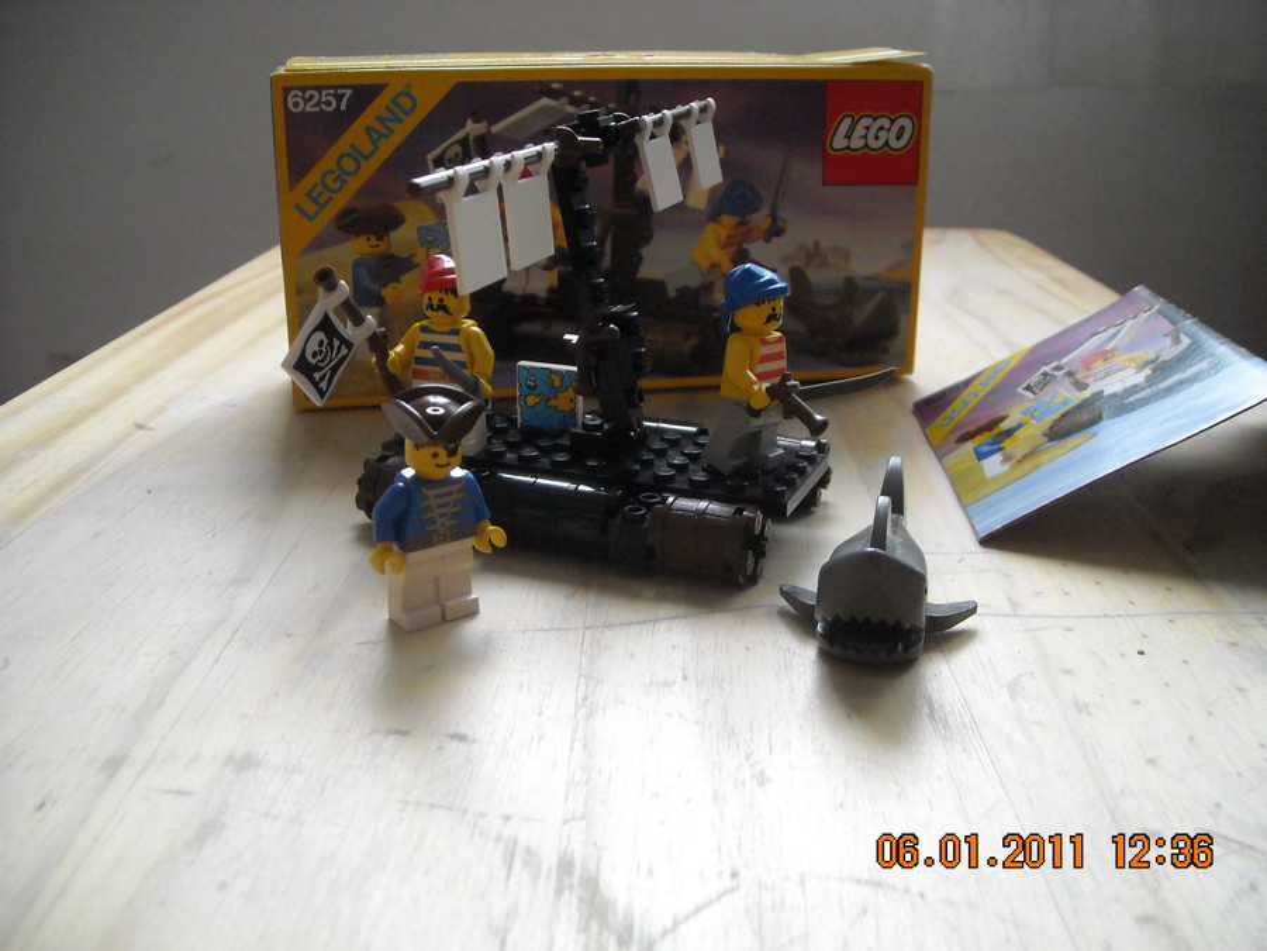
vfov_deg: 40.7
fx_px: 1281
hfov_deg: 52.6
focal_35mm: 35
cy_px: 476
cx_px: 634
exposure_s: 1/54
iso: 400
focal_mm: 5.7
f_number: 2.8
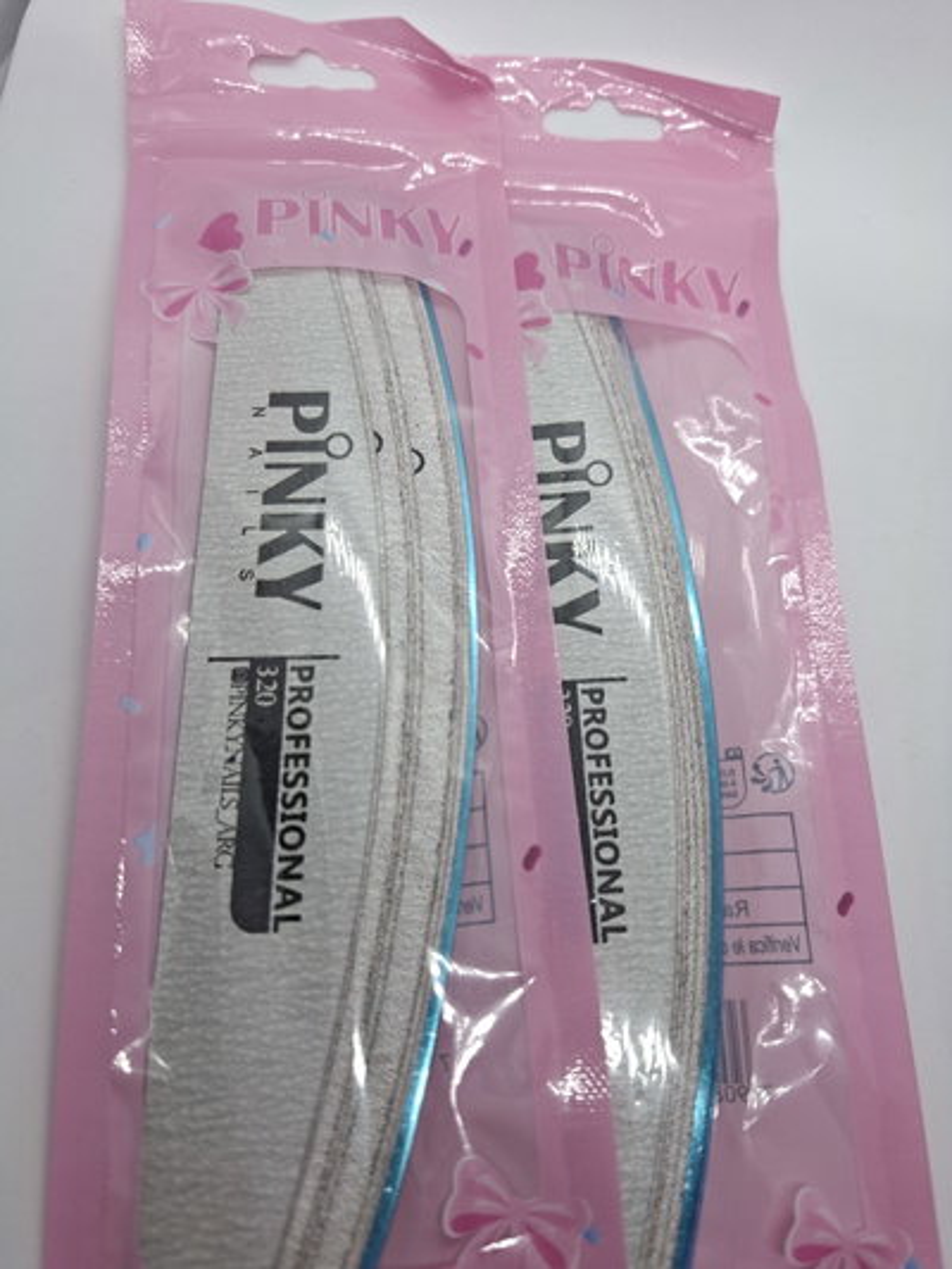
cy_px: 634
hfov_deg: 58.9
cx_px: 476
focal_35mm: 23
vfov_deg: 73.9
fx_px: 843
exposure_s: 1/120
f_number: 1.8
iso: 64
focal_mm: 5.54
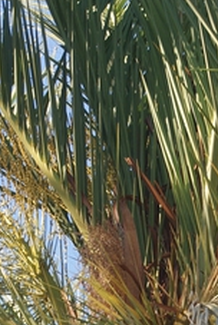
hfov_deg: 5.1
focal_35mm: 271
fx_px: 2454
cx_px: 177
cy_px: 238
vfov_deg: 7.6
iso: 100
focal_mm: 40
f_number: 5.6
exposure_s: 1/160
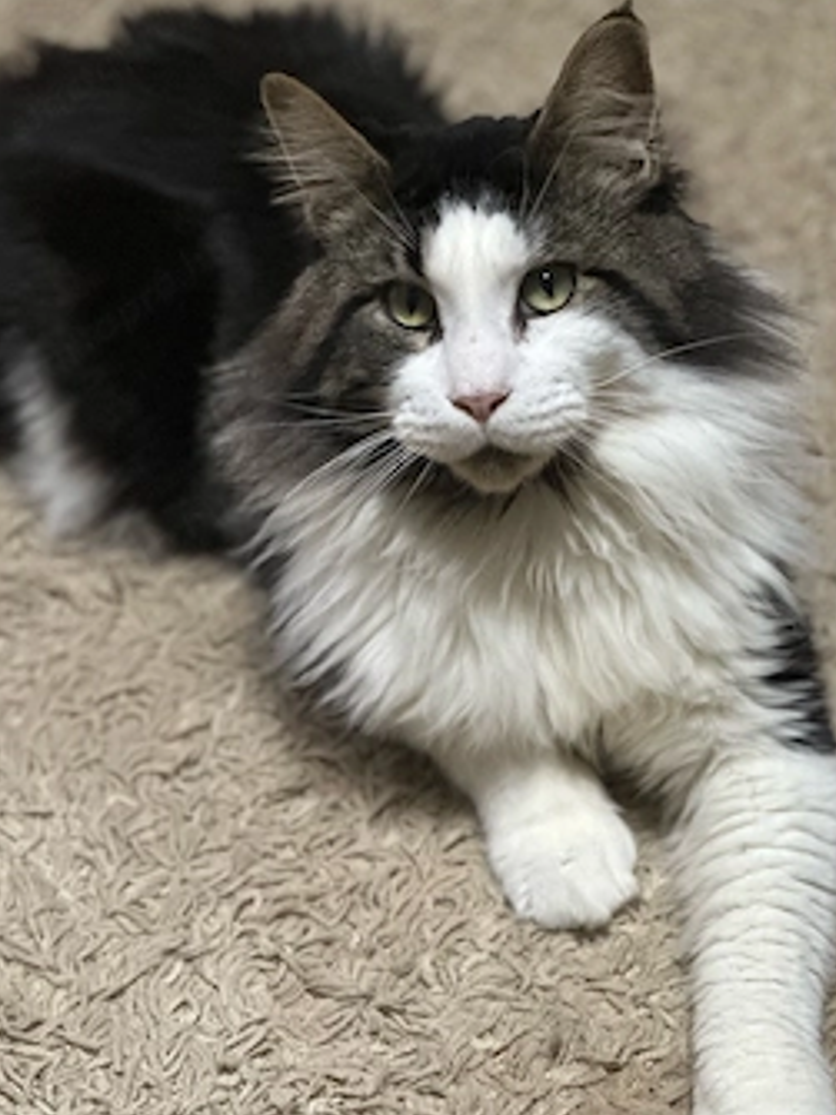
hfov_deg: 16.1
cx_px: 446
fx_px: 2964
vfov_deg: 21.3
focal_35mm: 92
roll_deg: +2.8
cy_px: 616
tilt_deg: -42.1
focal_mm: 9
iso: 400
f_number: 2.8
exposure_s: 1/18
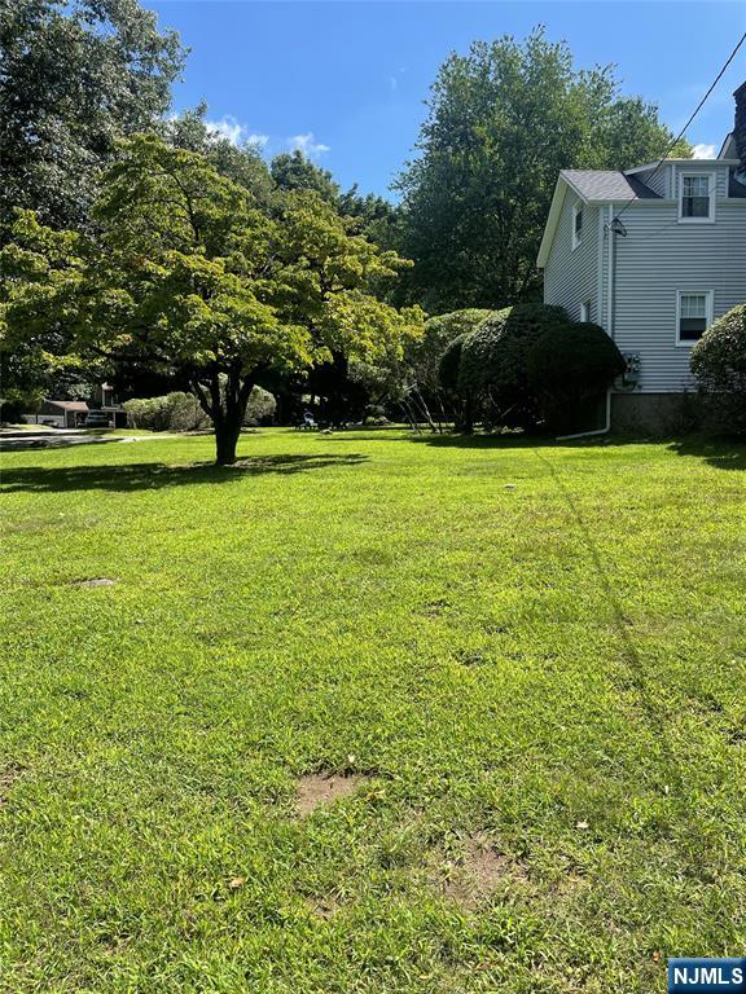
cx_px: 373
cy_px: 497
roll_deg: +0.2
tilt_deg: -1.5
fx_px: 747
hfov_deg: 53.1
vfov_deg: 67.3
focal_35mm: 26
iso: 32
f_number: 1.6
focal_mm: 4.2
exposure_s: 1/1855
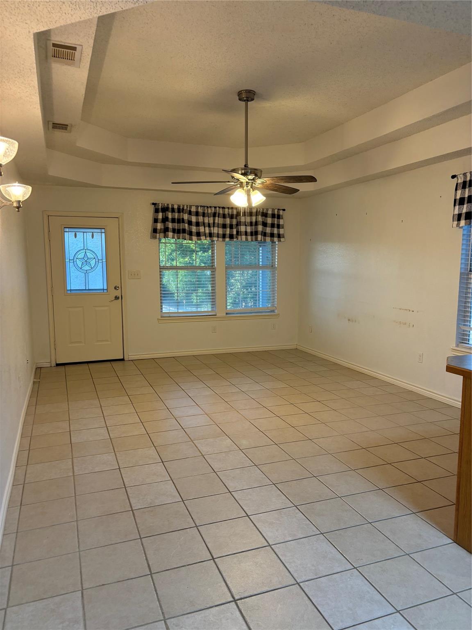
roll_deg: -0.4
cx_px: 236
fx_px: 473
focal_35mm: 26
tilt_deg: -4.8
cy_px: 315
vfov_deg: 67.3
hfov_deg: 53.1
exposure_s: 1/60
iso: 125
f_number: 1.6
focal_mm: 5.96
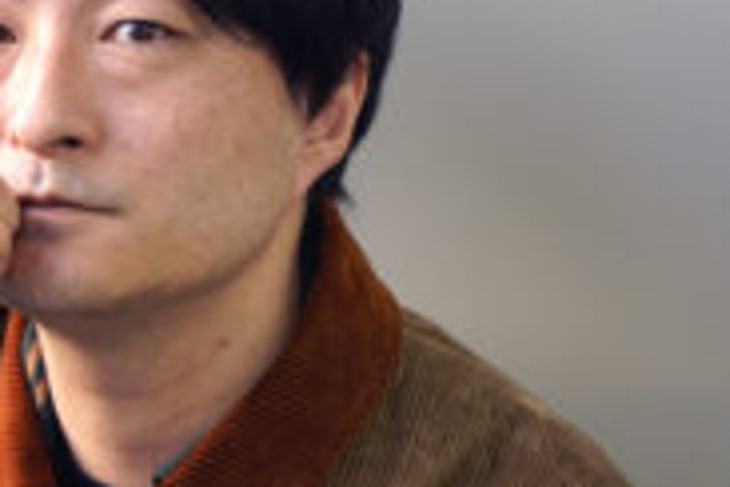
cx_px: -275
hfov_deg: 9.1
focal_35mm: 221
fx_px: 4481
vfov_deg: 6.2
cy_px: 339
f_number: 2.8
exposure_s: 1/320
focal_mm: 75
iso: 800
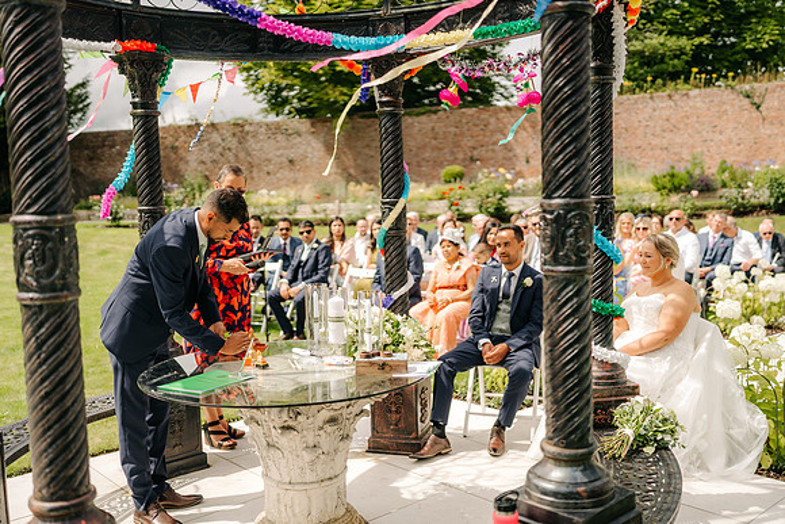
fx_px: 763
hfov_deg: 54.4
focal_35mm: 35
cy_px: 262
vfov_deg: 37.9
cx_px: 392
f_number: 1.4
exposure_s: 1/6400
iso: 100
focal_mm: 35
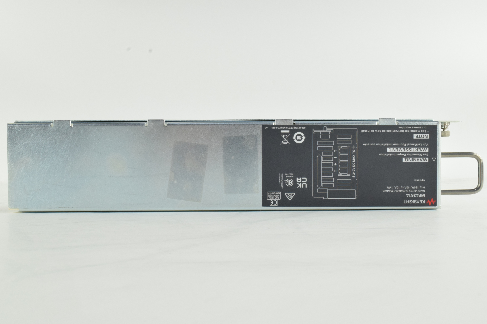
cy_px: 162
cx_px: 244
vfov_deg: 28.9
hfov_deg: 42.3
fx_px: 629
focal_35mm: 46
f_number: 22
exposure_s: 1/30
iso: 1600
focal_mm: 31
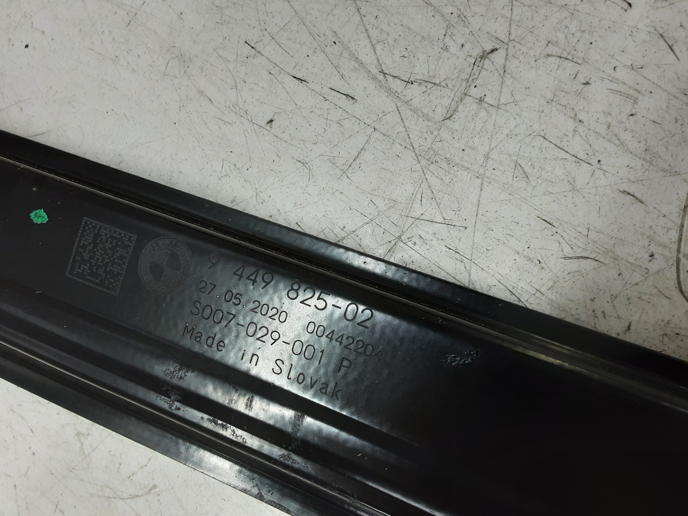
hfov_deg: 65.3
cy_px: 258
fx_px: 537
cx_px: 344
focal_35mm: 27
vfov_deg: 51.4
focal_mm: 2.91
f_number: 1.9
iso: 80
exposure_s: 1/50
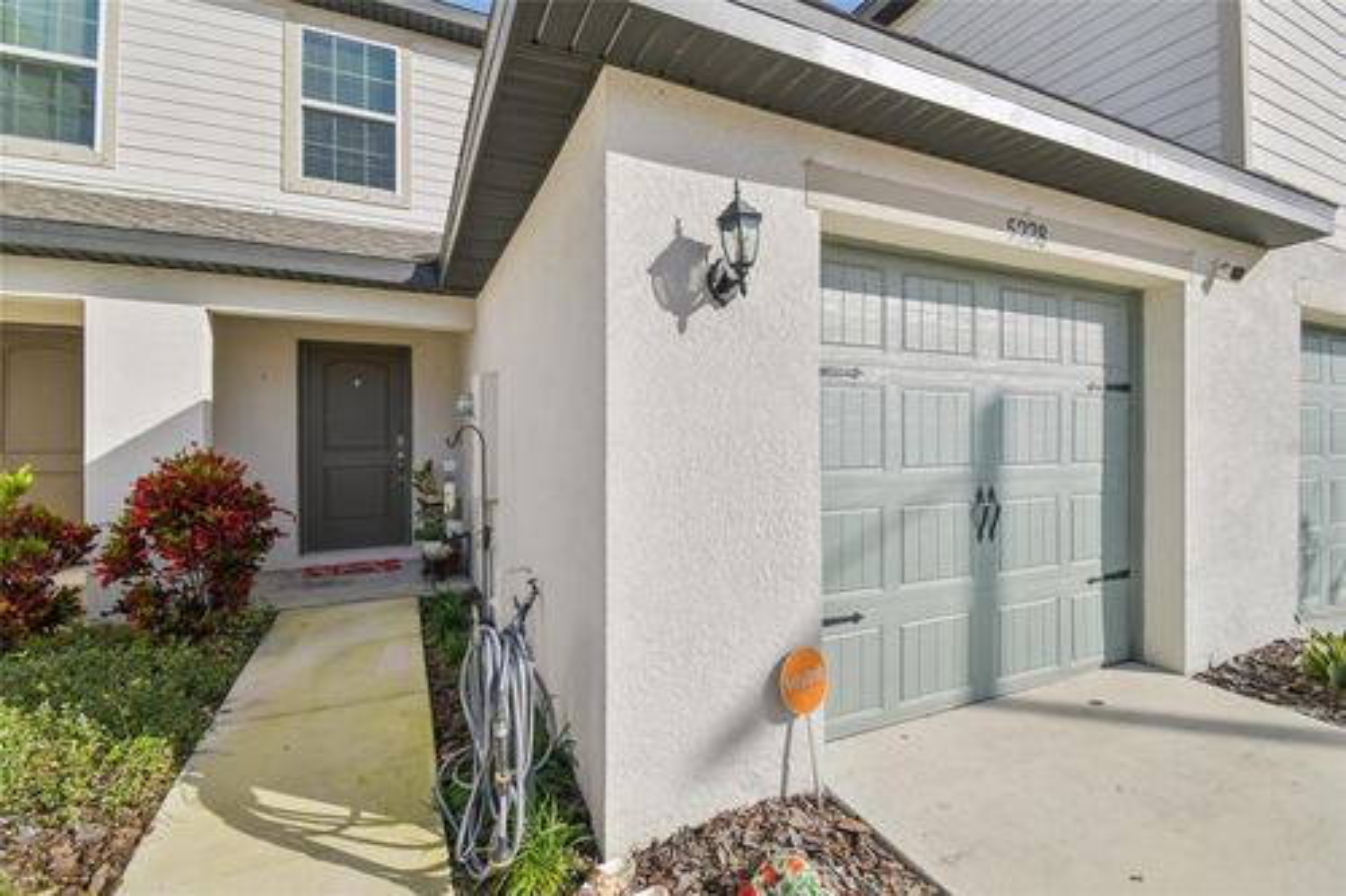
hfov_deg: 100.4
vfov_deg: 77.3
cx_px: 673
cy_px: 448
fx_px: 561
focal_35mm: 15
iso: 100
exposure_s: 1/320
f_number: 7.1
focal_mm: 10
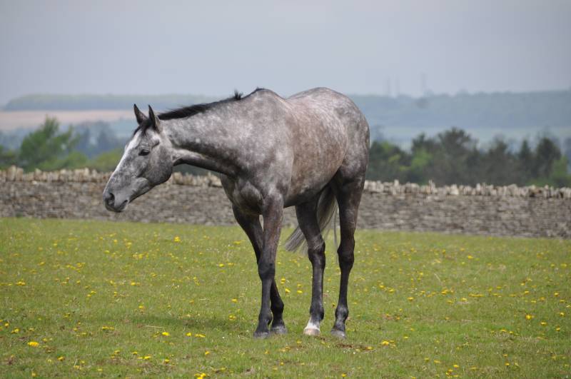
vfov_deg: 4.6
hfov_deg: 6.9
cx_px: 286
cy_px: 190
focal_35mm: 300
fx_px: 4752
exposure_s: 1/500
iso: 200
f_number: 5.6
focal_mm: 200
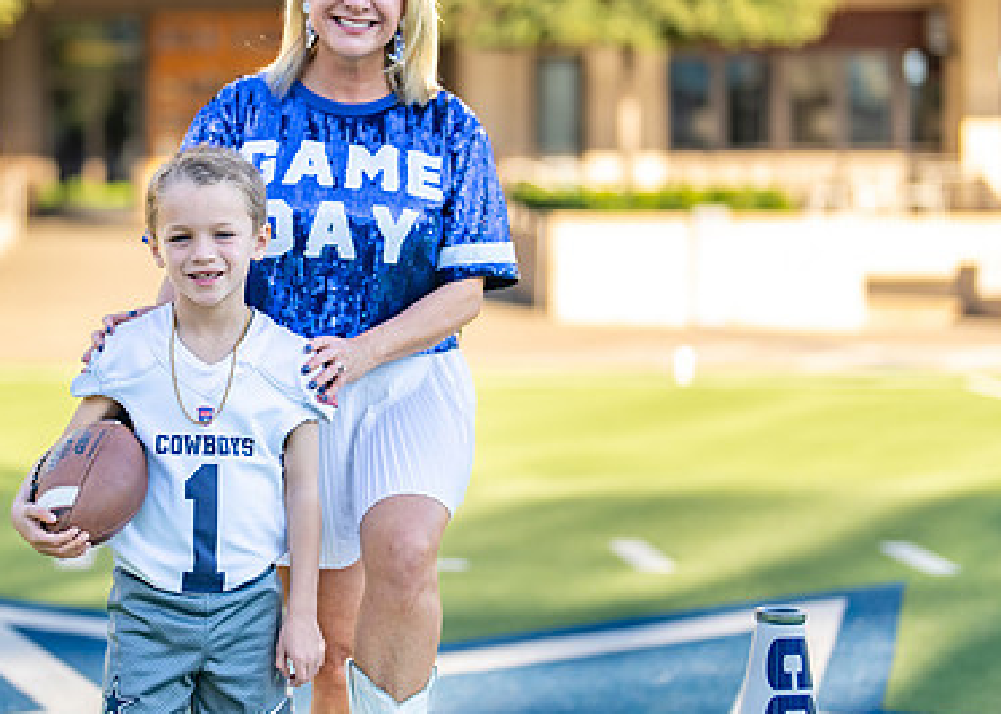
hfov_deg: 22.5
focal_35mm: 88
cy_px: 277
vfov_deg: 16.2
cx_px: 313
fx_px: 2500
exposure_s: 1/2500
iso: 100
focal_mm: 50
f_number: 1.2
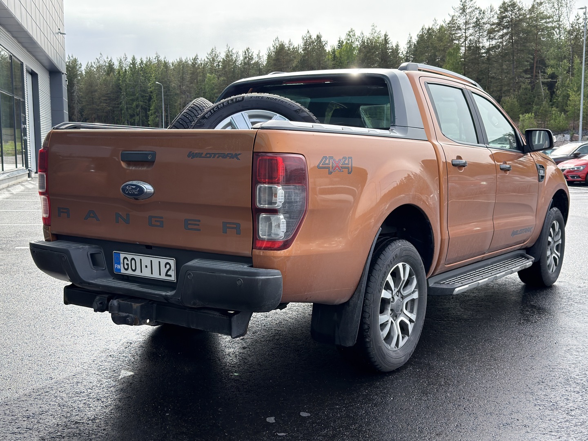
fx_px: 696
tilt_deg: -6.5
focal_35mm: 41
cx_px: 294
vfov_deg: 35.1
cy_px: 220
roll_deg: -0.3
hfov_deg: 45.8
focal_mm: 6.76
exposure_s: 1/2217
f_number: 1.78
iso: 100
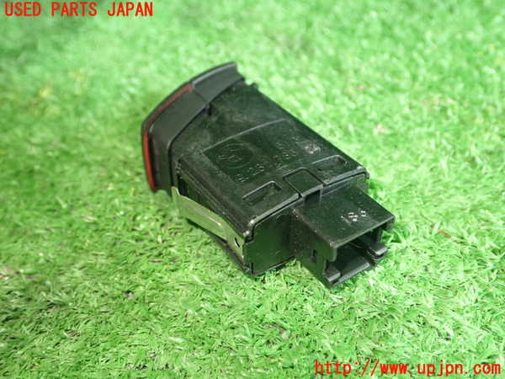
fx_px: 598
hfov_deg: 45.8
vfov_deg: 35.1
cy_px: 190
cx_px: 252
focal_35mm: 41
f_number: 2.8
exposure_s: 1/40
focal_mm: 7.31
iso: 500
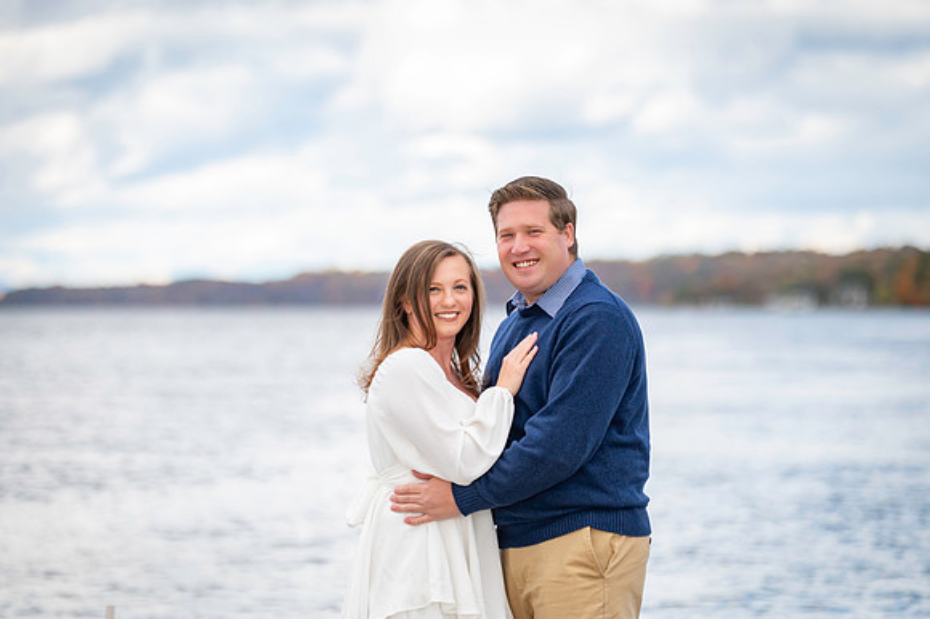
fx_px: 3283
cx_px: 465
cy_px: 310
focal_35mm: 127
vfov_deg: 10.8
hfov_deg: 16.1
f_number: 2.8
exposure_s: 1/8000
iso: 1250
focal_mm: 125
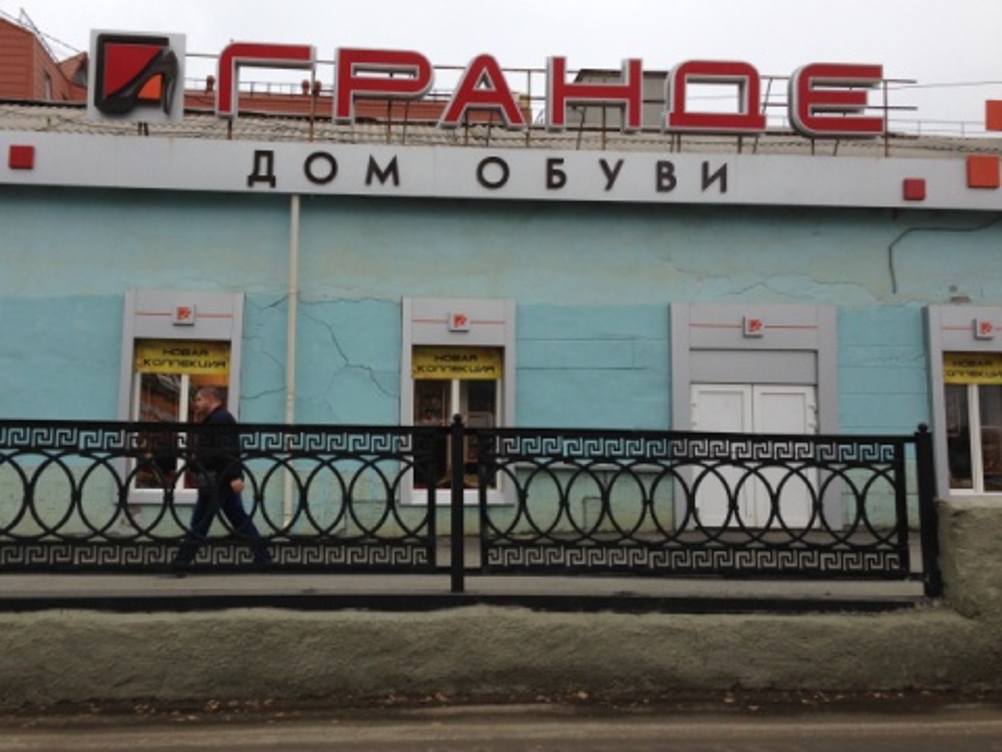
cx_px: 501
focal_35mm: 33
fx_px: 955
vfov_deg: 42.9
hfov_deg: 55.4
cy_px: 376
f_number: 2.4
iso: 50
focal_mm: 4.12
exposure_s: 1/364
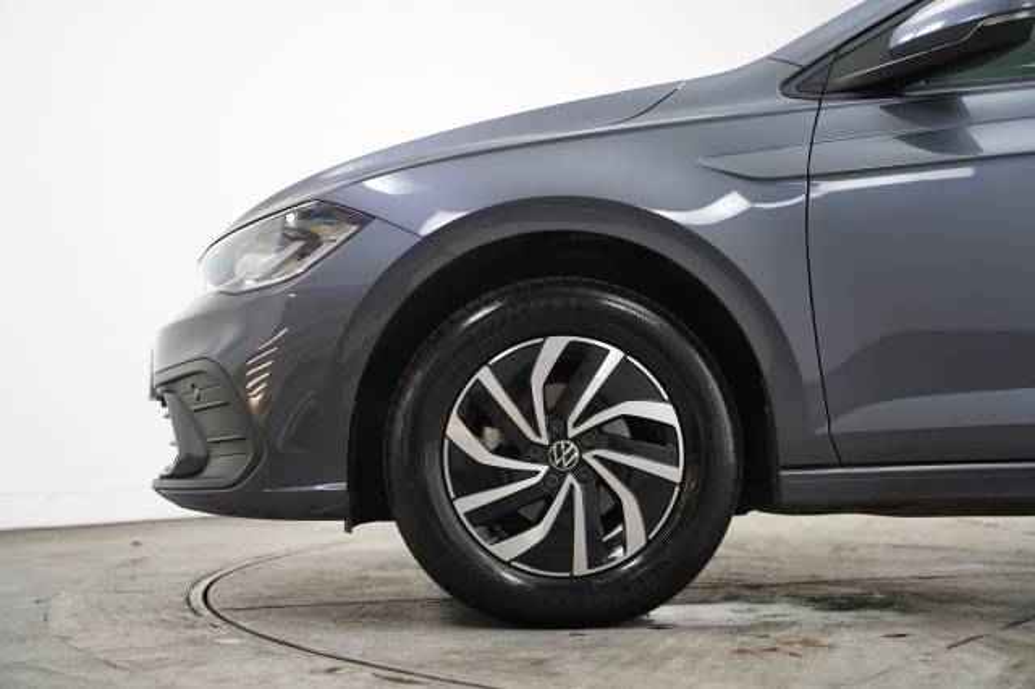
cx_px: 518
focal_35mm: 51
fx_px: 1457
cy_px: 344
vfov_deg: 26.6
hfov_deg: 39.1
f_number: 2.8
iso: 2000
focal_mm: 50.7
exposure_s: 1/160
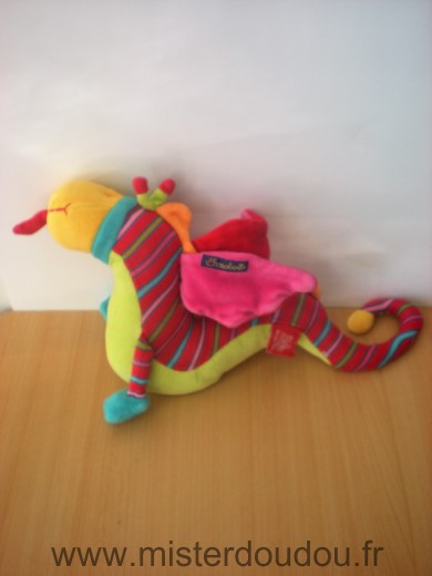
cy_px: 288
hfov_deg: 37.7
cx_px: 216
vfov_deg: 49.0
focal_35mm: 38
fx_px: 632
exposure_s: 1/53.3
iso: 122
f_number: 3.1
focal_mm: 6.3
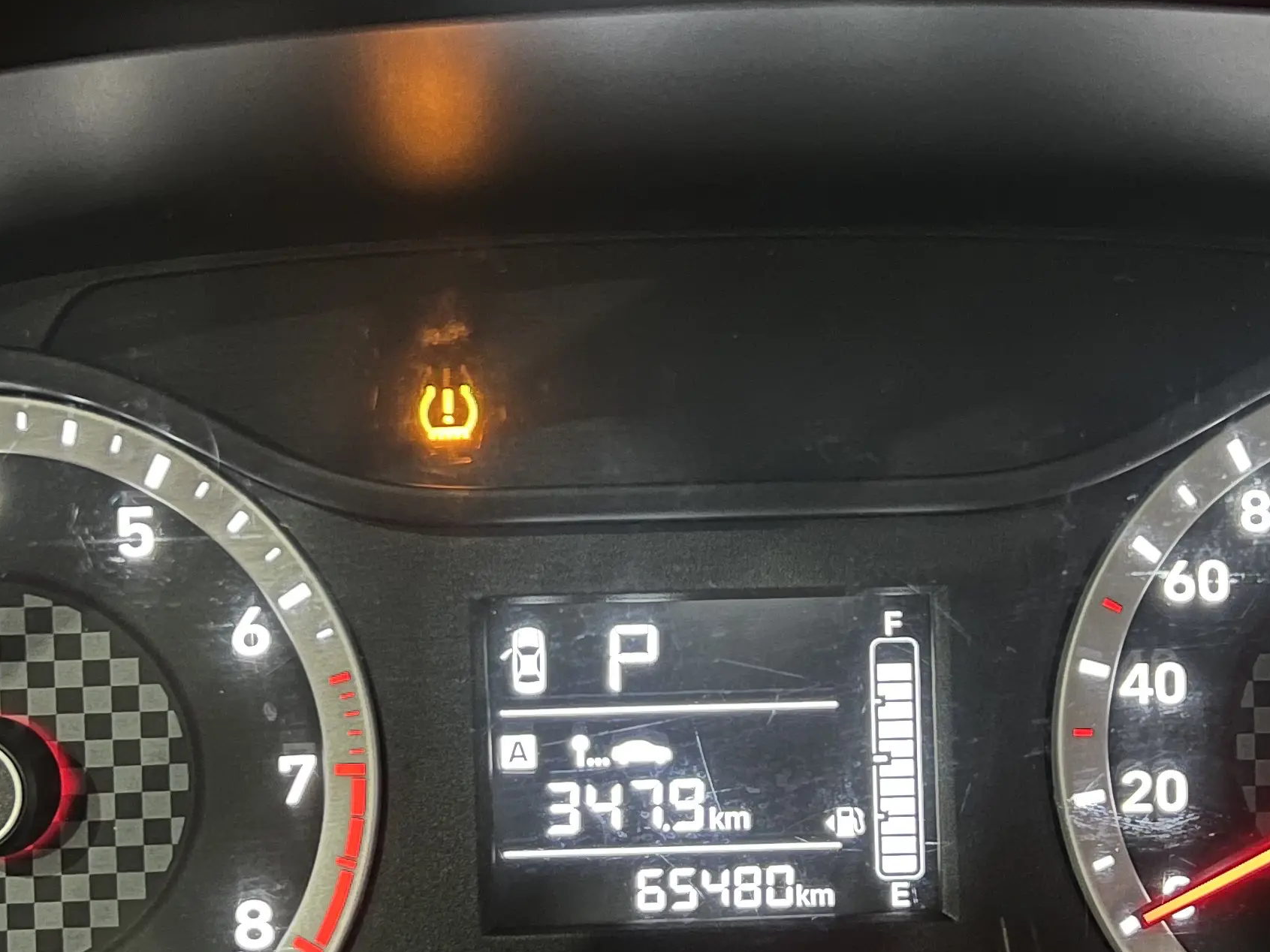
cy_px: 637
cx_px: 600
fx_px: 2275
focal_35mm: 62
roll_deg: +0.4
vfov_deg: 23.5
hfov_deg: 31.2
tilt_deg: -21.4
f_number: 1.5
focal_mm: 5.7
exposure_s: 1/15
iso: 640
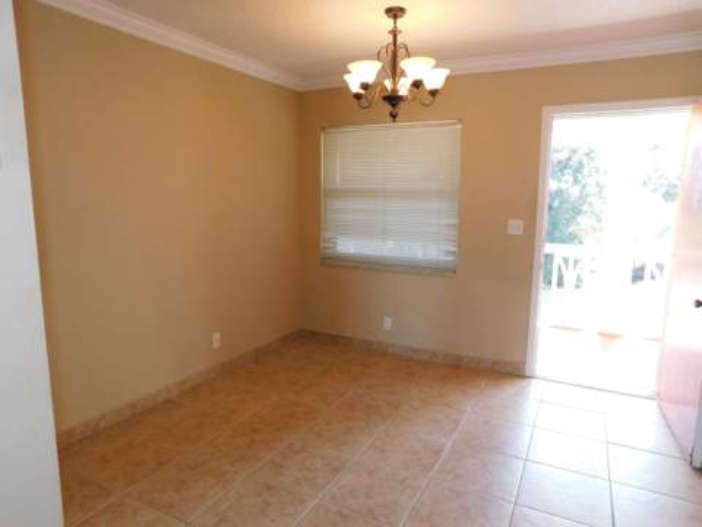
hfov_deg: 73.9
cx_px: 351
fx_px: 466
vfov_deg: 58.9
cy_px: 264
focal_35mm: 23
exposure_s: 1/30
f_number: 3
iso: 160
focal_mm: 4
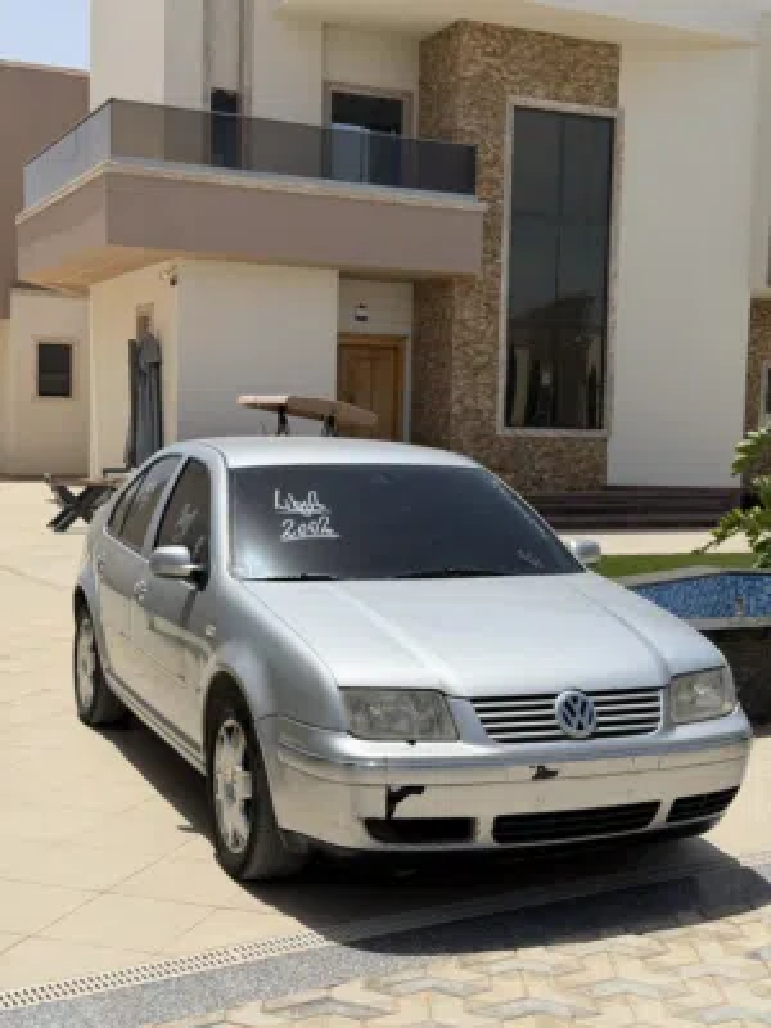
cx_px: 386
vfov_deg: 39.7
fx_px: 1425
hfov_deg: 30.3
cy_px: 514
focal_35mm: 48
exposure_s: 1/8772
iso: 80
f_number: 1.78
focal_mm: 6.76
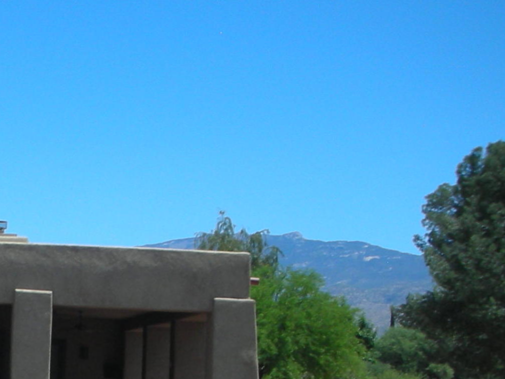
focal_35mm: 104
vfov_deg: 13.9
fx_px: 1517
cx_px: -90
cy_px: 435
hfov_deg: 18.0
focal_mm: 5.8
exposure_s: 1/104
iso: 50
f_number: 8.5
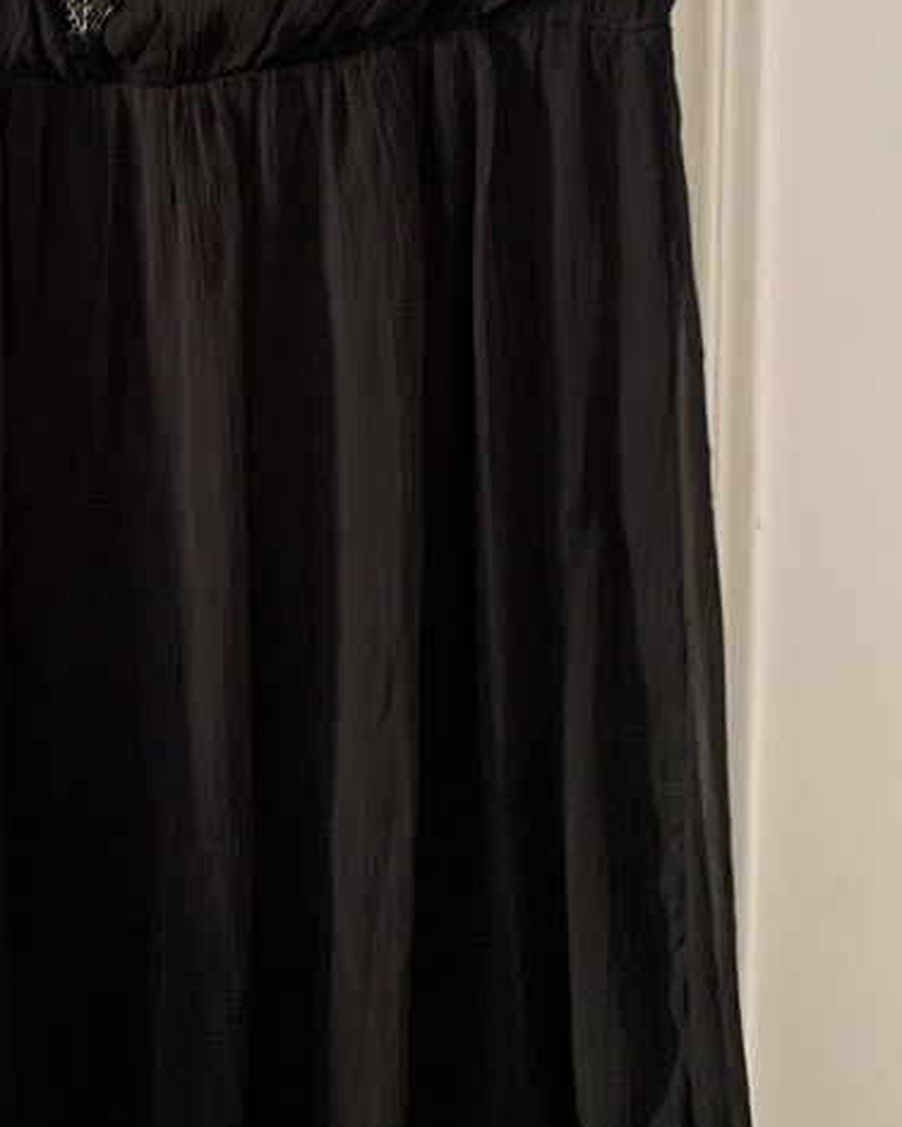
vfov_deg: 34.3
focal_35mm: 54
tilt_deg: -8.7
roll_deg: +1.4
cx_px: 125
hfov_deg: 27.3
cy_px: 348
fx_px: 1802
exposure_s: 1/50
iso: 400
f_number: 1.8
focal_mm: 4.25
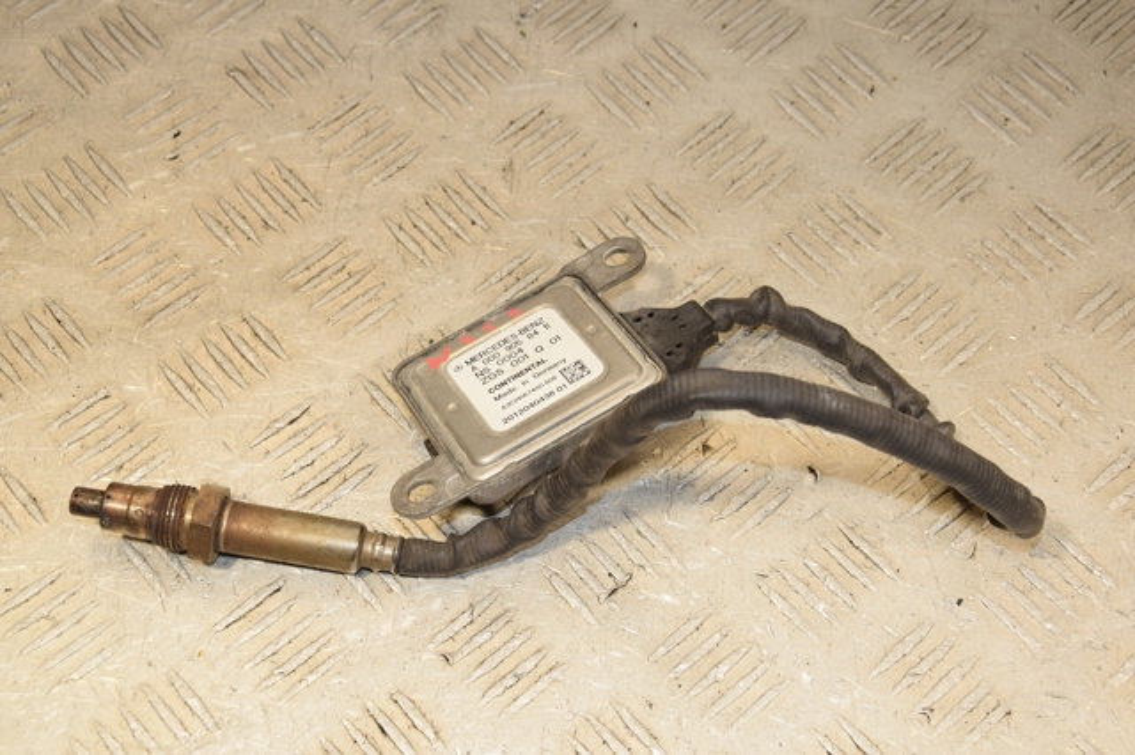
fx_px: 1891
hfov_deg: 33.4
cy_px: 378
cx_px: 568
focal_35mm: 60
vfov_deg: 22.6
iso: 800
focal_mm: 40
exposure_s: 1/200
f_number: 9
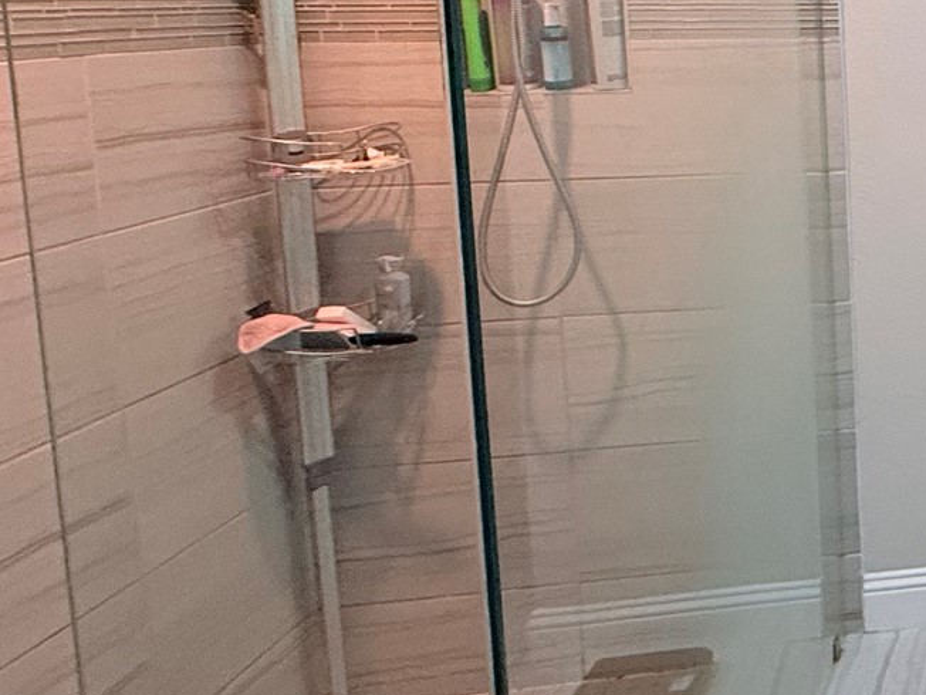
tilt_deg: -5.3
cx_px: 1318
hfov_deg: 29.8
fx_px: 1177
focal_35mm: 44
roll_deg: -0.2
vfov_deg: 31.7
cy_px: 101
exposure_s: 1/120
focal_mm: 2.22
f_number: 2.2
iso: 320
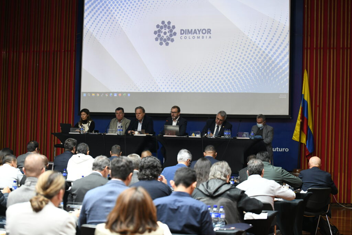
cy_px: 118
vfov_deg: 18.2
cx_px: 176
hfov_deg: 27.0
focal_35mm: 75
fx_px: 733
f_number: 2.8
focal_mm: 75
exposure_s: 1/200
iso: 2500
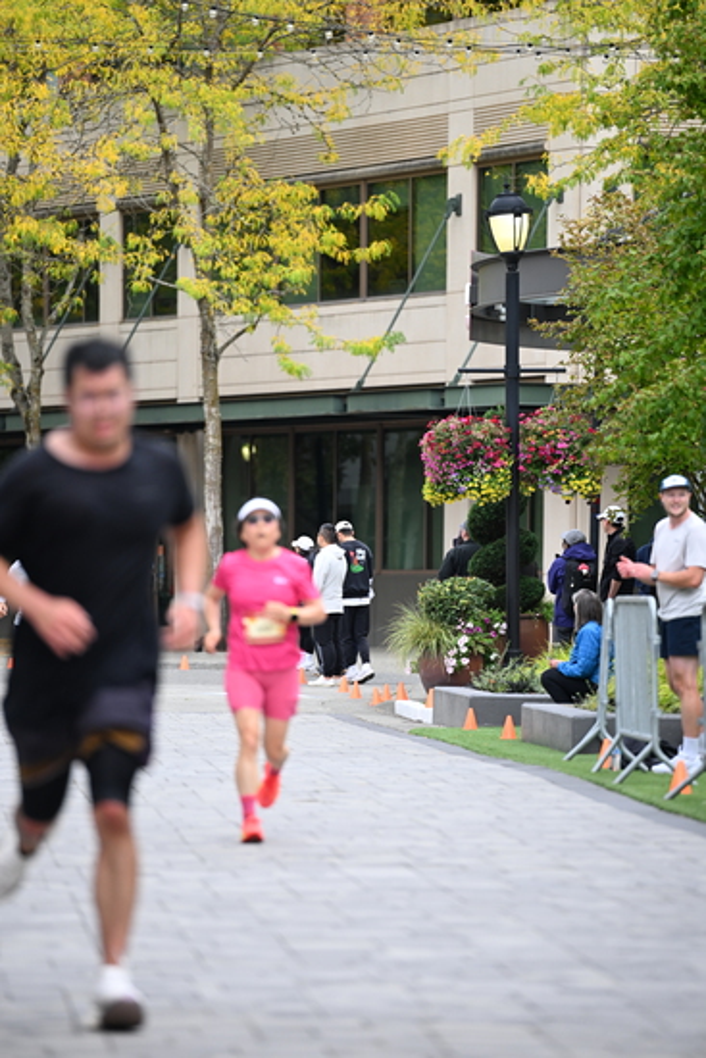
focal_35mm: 200
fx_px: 5879
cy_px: 529
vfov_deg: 10.3
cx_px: 353
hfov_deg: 6.9
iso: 640
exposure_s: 1/1600
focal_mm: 200
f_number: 2.8
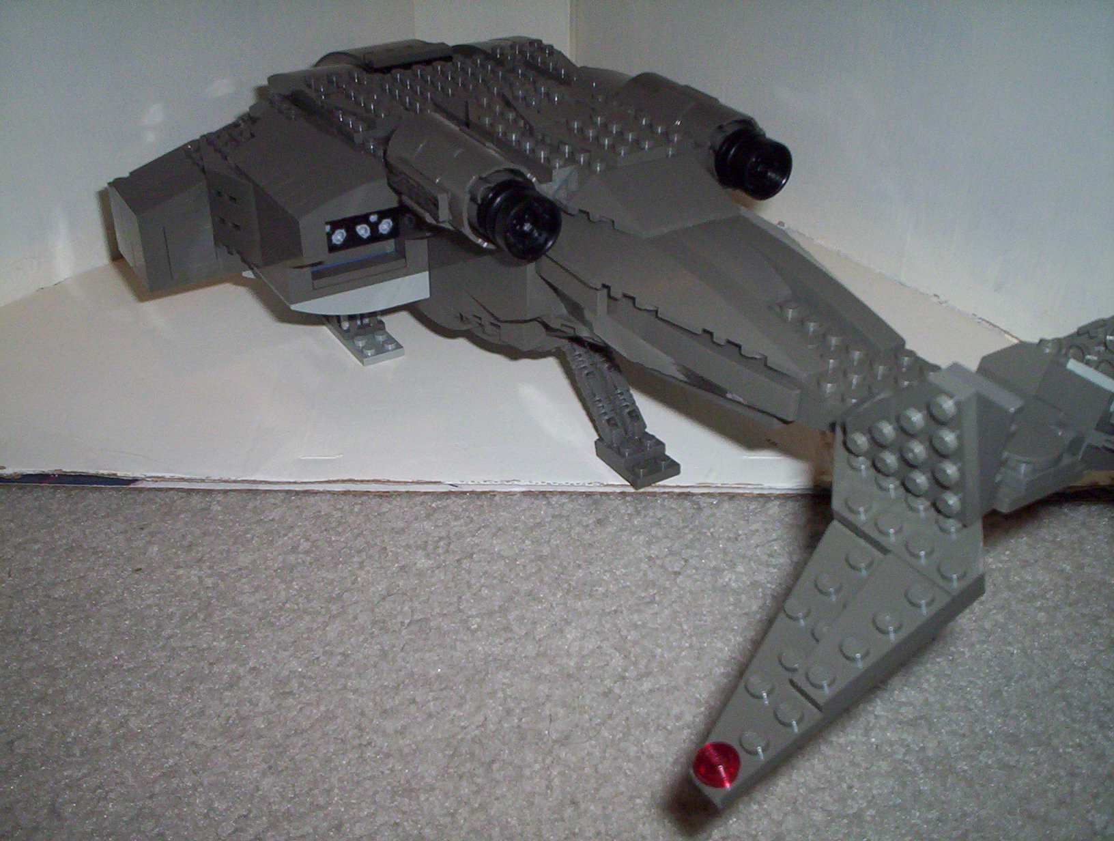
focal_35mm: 38
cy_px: 420
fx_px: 1226
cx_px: 557
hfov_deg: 48.9
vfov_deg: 37.9
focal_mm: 4.99
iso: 140
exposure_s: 1/60
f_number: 4.5
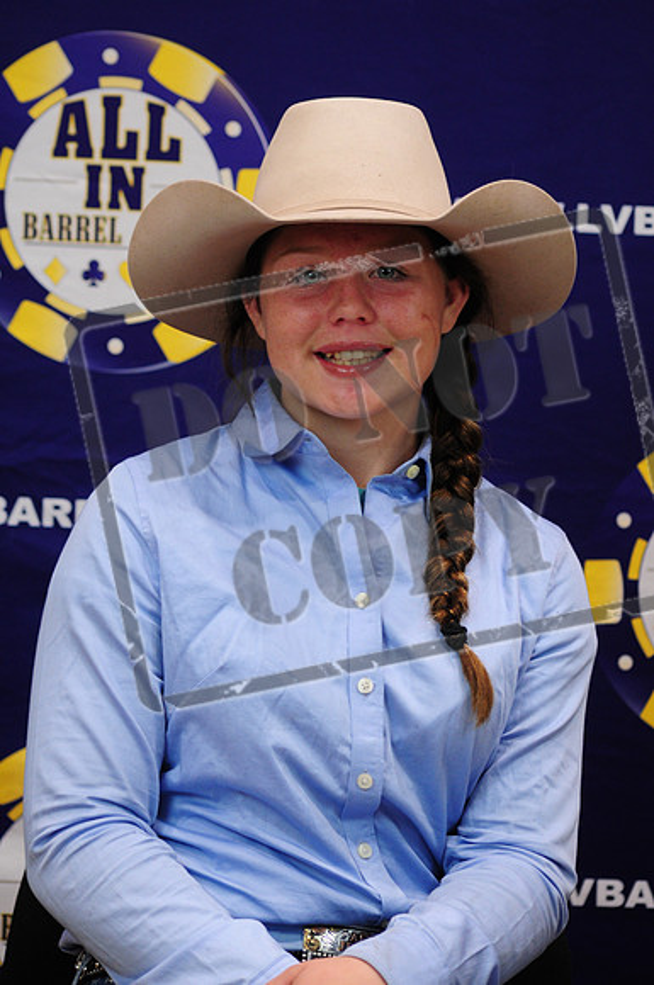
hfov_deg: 11.1
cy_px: 492
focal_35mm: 123
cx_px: 327
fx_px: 3362
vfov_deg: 16.7
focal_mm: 82
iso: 640
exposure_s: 1/125
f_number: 4
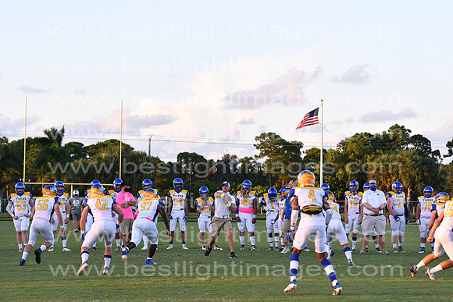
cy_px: 151
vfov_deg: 13.0
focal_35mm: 105
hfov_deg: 19.5
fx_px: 1321
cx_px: 226
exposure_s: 1/1000
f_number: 4
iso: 640
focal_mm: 70
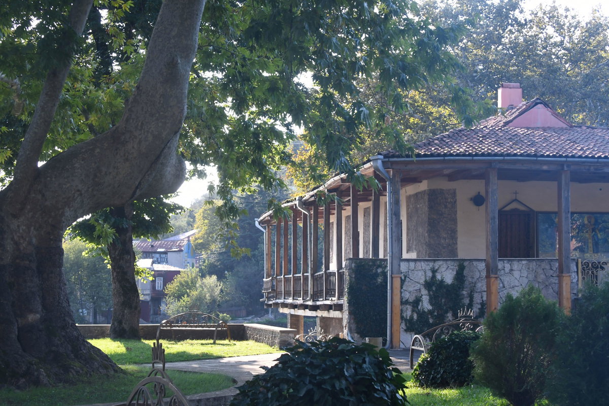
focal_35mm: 60
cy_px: 203
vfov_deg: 22.6
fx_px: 1015
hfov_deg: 33.4
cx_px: 304
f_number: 8
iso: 640
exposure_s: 1/60
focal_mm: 40
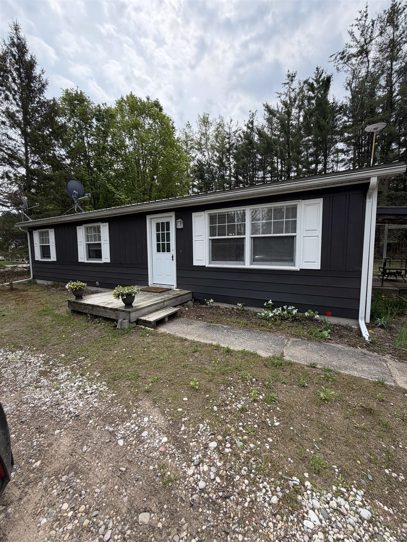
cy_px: 271
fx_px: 219
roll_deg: +1.4
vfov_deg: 102.1
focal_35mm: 14
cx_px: 204
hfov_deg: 85.7
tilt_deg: -4.4
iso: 32
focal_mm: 2.22
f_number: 2.2
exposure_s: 1/770
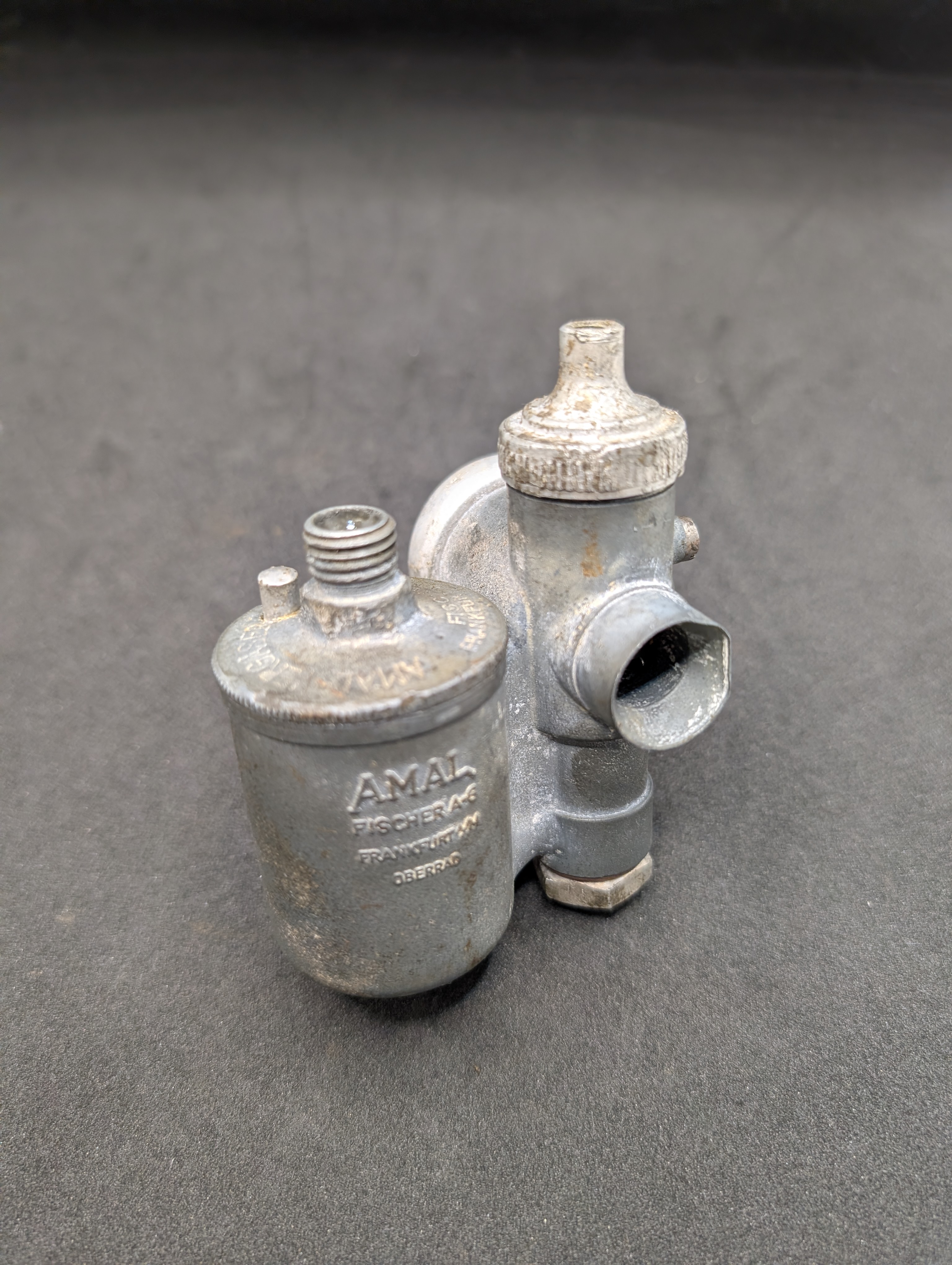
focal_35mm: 24
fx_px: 878
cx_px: 476
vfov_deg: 71.5
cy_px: 632
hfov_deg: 56.9
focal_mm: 6.9
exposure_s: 1/55.4
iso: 131
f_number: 1.68
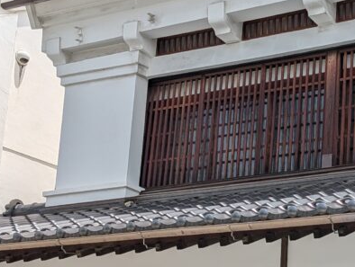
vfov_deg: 18.6
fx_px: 801
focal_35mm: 78
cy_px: 240
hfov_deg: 23.7
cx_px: 369
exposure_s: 1/1272
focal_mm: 6.9
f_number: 1.68
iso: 21
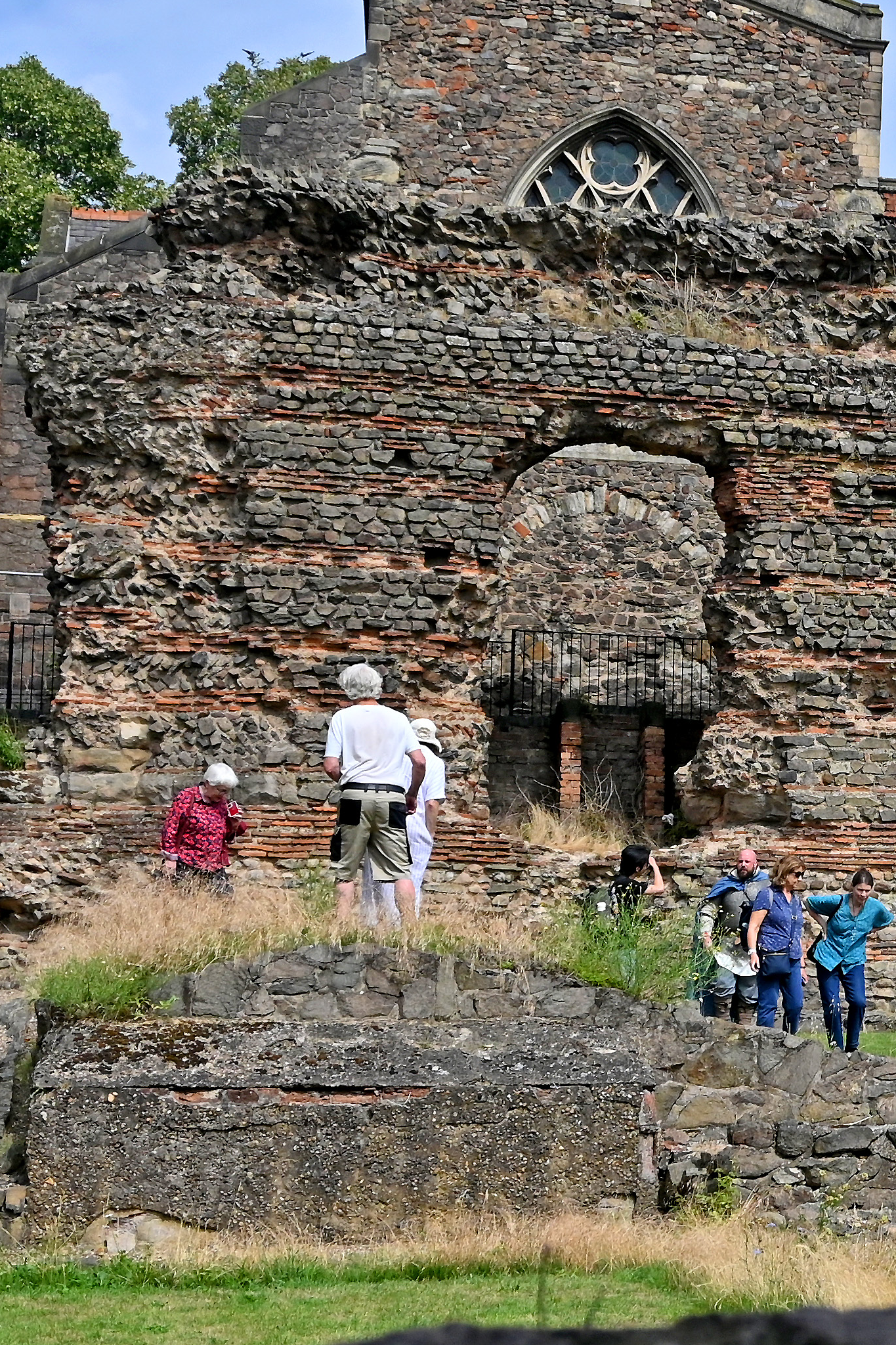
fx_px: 3274
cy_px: 629
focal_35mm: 88
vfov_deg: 23.2
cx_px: 1196
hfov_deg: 14.8
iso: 200
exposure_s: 1/3200
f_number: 4.5
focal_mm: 21.5
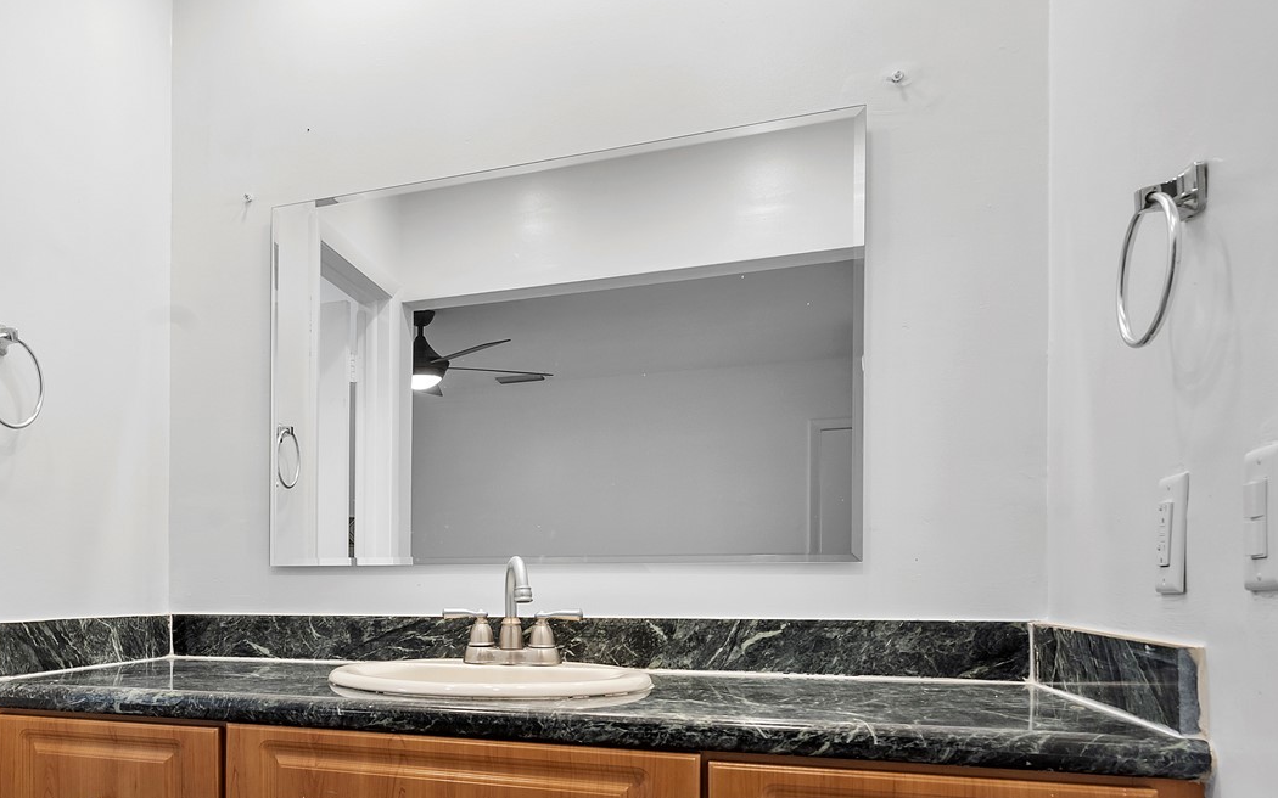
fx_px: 975
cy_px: 599
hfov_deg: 61.7
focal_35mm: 28
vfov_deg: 43.1
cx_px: 279
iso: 640
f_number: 9
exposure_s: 1/30
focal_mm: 17
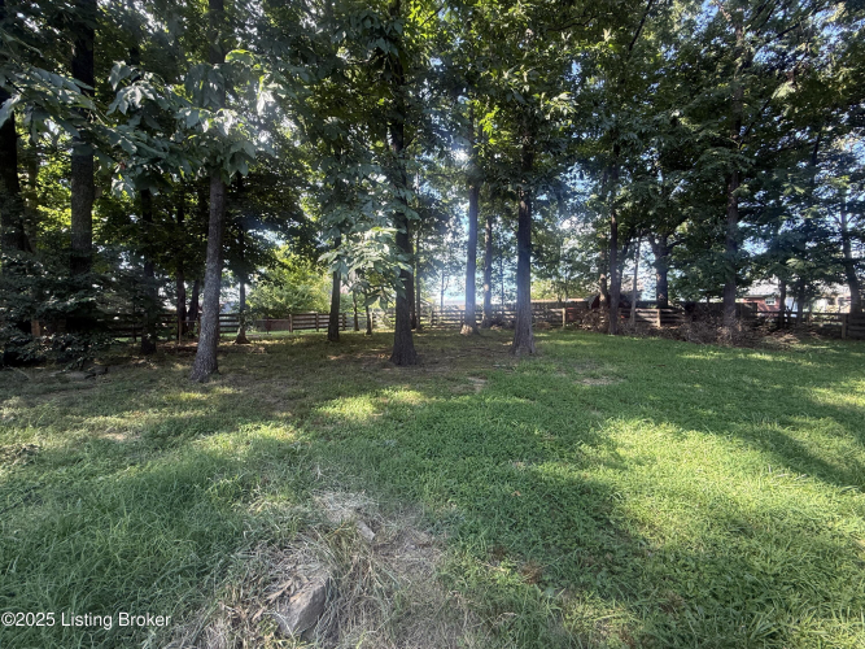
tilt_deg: +1.8
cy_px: 324
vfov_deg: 85.7
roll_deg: -1.2
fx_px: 350
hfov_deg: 102.1
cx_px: 432
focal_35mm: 14
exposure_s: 1/105
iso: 64
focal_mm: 2.22
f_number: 2.2
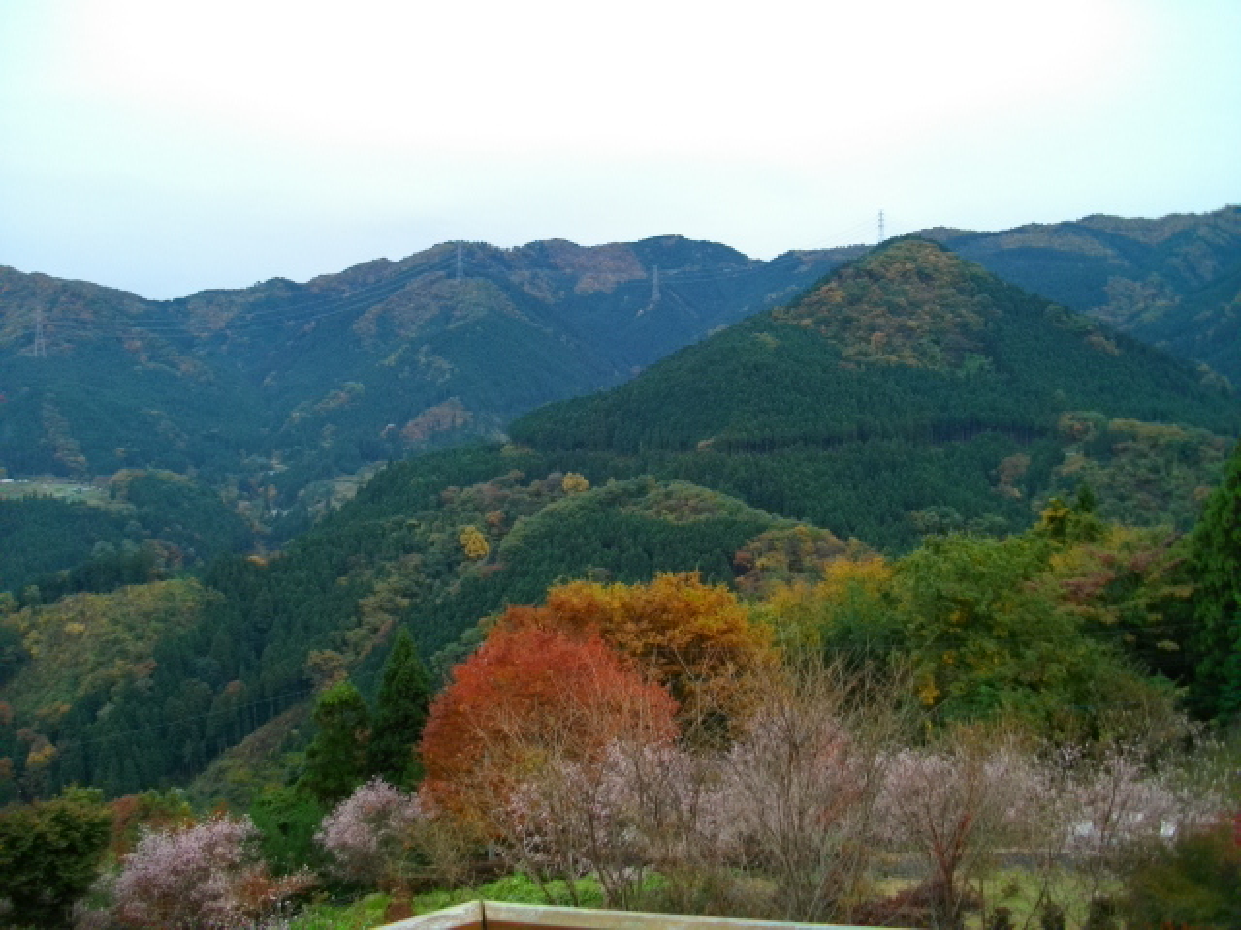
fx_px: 1147
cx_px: 620
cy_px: 465
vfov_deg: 44.2
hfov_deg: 56.8
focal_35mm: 32
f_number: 2.9
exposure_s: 1/160
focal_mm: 5.7
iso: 100
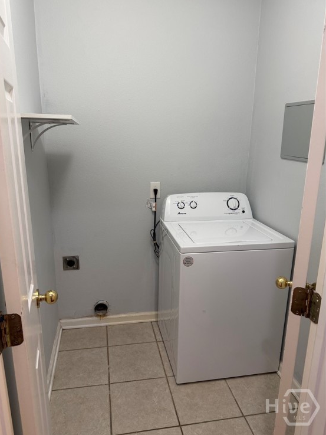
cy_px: 215
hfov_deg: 54.9
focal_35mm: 25
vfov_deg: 69.4
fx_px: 314
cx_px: 157
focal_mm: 6.76
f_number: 1.78
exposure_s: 1/60
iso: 125
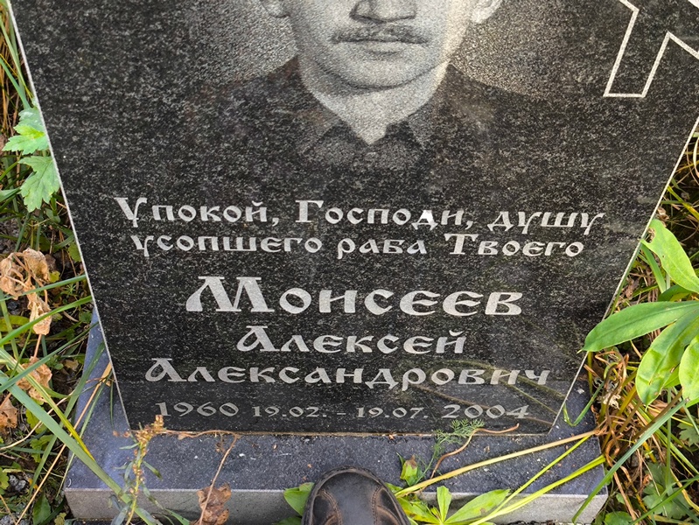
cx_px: 350
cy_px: 262
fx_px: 1010
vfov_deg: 29.1
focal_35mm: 50
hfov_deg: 38.2
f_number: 1.7
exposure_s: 1/60
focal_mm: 4.71
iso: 160
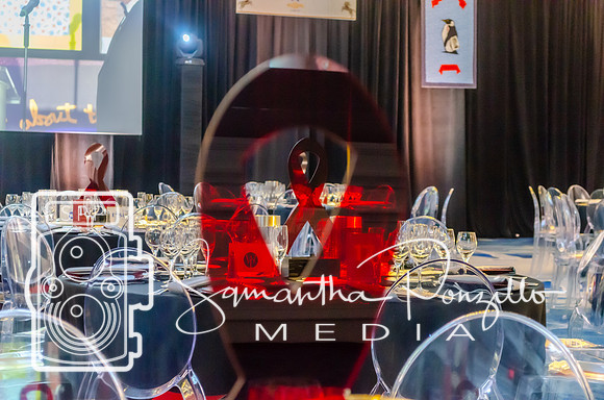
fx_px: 1381
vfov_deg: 16.5
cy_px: 200
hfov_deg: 24.7
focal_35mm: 82
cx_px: 302
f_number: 5.6
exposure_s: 1/13
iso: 3200
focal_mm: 55
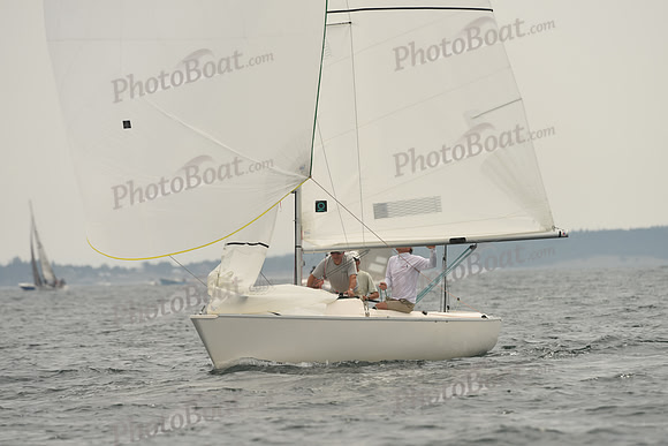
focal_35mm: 400
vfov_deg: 3.4
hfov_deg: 5.2
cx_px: 334
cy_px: 223
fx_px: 7424
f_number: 6.3
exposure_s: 1/1000
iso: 250
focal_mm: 400
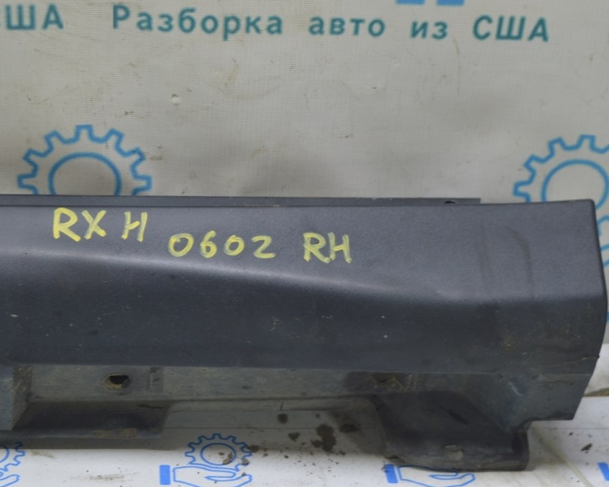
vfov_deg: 22.5
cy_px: 243
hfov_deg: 27.9
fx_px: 1226
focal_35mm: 68
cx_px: 270
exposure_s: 1/20
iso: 400
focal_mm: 40
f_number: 5.6
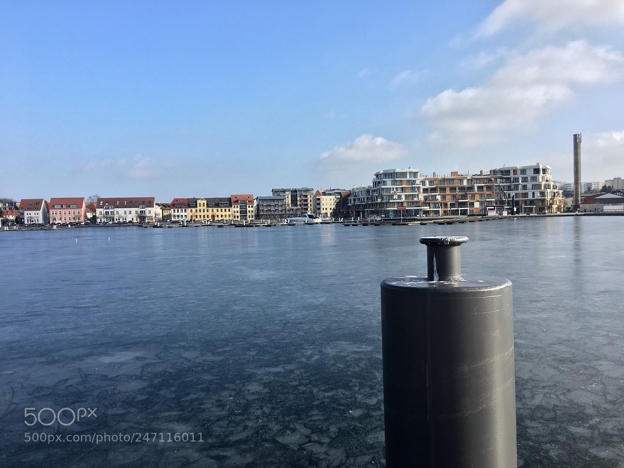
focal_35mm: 29
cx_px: 312
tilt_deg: -1.4
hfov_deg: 61.7
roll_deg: +1.9
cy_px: 234
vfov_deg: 48.2
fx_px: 523
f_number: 2.2
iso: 25
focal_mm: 4.15
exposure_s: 1/530
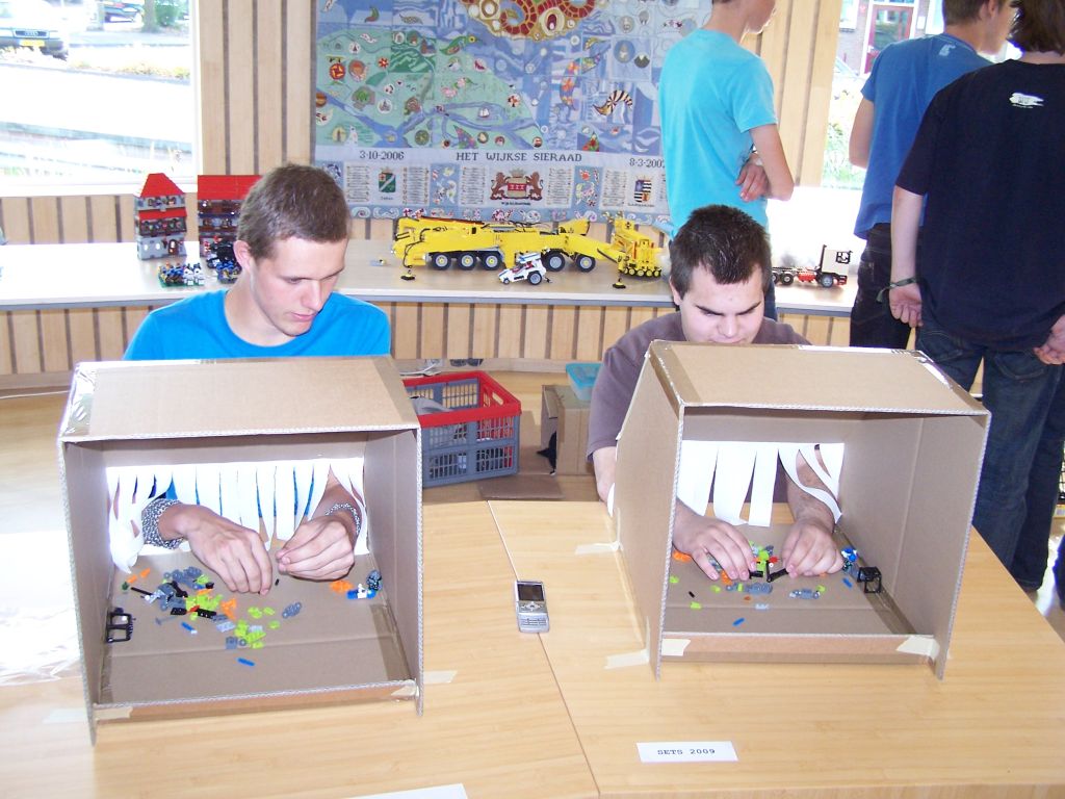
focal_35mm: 38
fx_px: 1169
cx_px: 532
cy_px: 400
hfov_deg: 49.0
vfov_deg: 37.7
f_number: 2.8
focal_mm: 6.3
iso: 140
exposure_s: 1/60
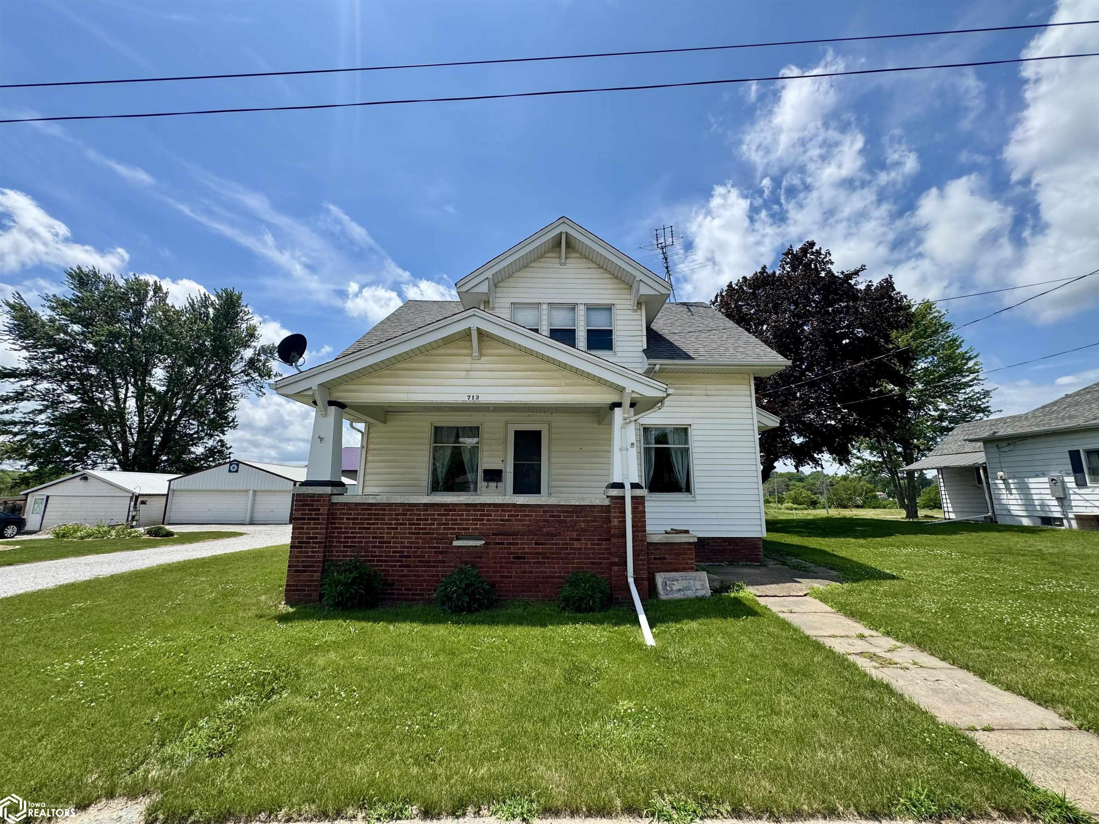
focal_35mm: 14
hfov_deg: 102.1
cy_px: 412
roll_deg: -0.5
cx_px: 550
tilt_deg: +10.8
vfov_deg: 85.7
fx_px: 444
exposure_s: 1/1927
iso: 40
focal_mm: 2.22
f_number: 2.2
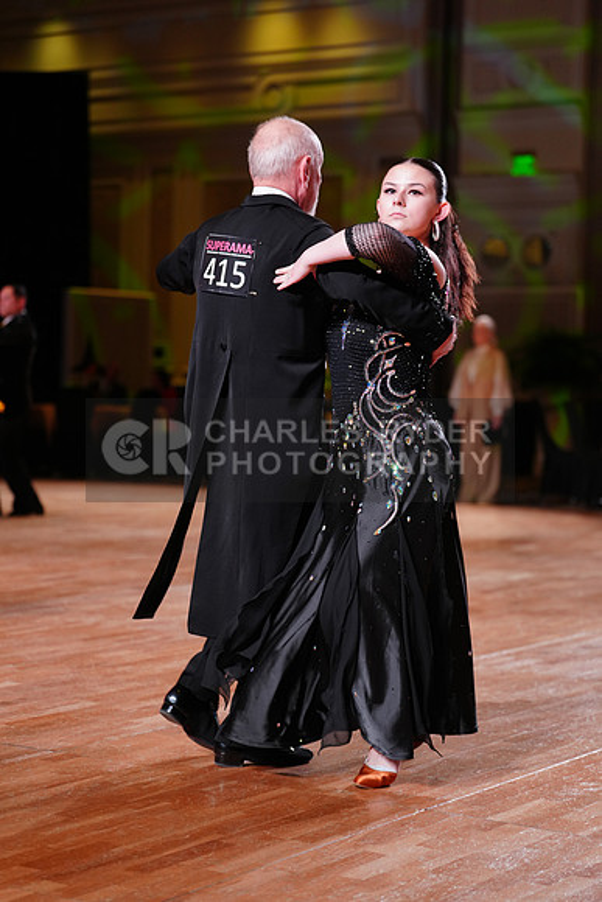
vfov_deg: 27.3
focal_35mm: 74
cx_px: 301
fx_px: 1855
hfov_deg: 18.4
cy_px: 451
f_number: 2.8
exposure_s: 1/400
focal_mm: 74
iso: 1250
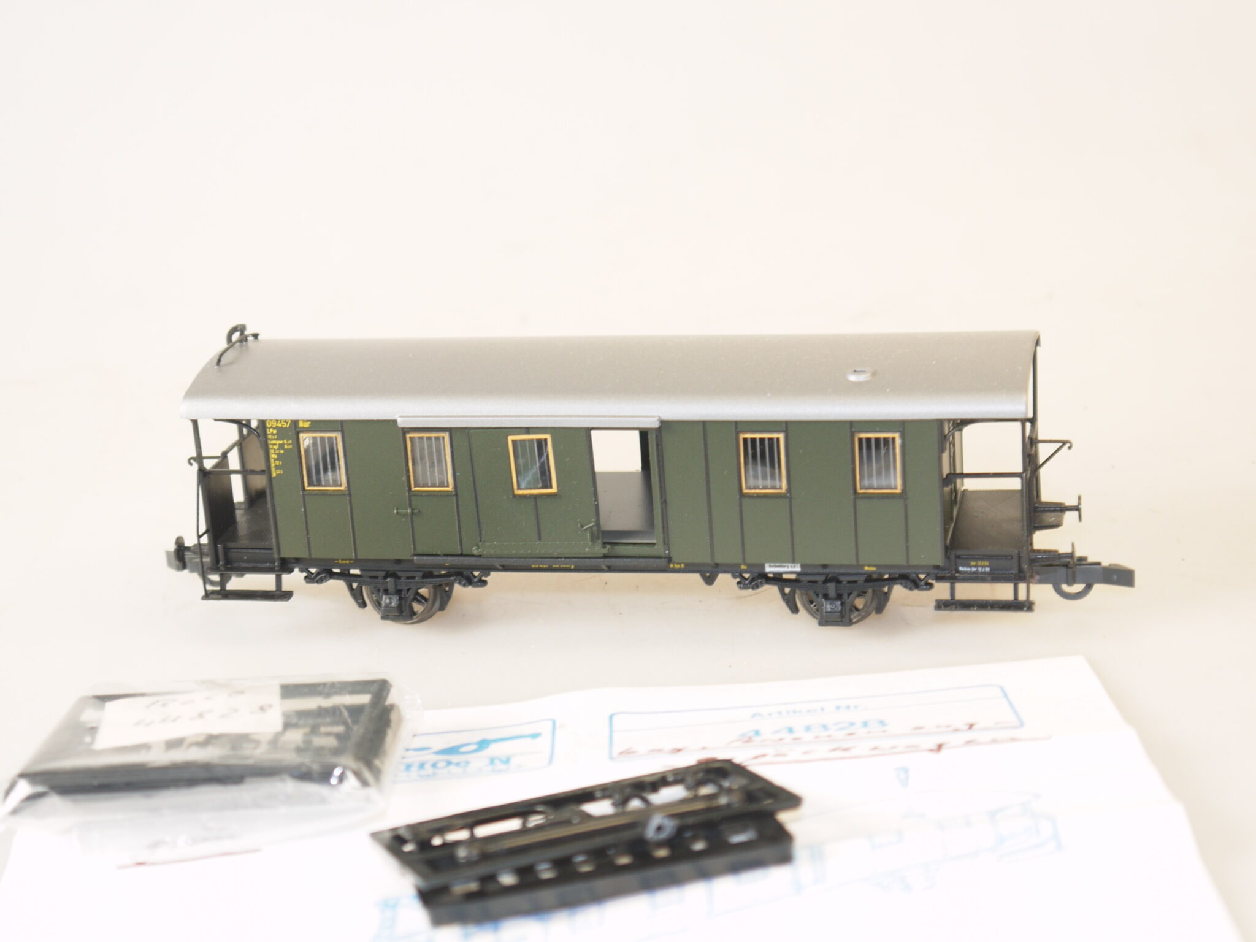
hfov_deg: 27.8
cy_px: 471
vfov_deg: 21.0
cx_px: 628
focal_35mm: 70
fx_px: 2540
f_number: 4.6
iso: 100
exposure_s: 1/25
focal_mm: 25
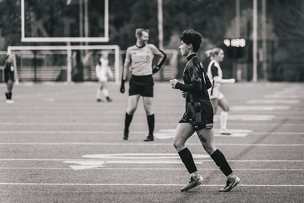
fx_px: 1656
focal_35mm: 196
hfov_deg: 10.5
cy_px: 101
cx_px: 198
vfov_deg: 7.0
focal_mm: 150
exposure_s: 1/1000
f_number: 2.8
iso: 400
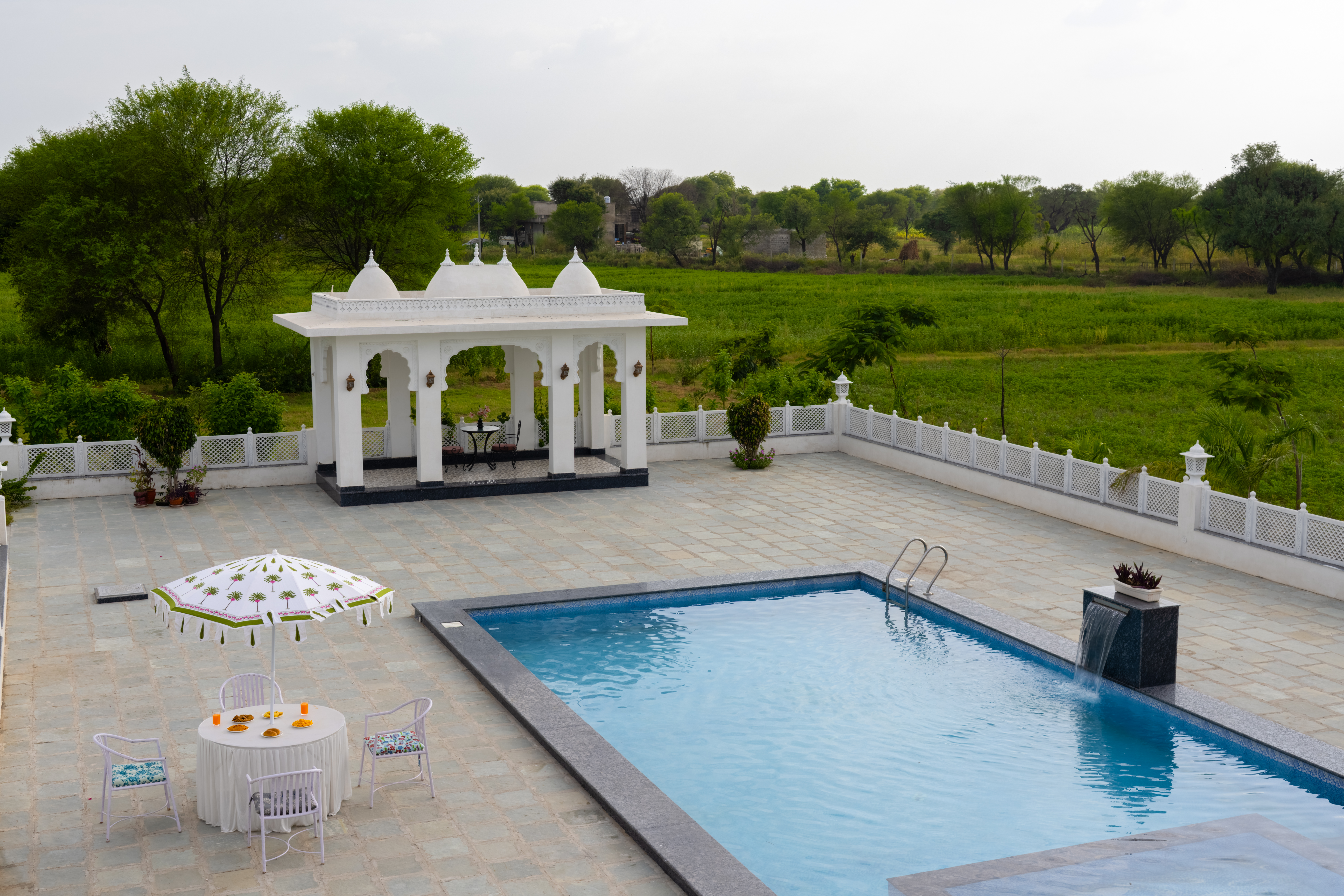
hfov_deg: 48.5
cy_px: 448
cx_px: 672
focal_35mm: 40
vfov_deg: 33.4
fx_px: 1493
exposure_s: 1/1600
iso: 125
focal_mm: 40
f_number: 10
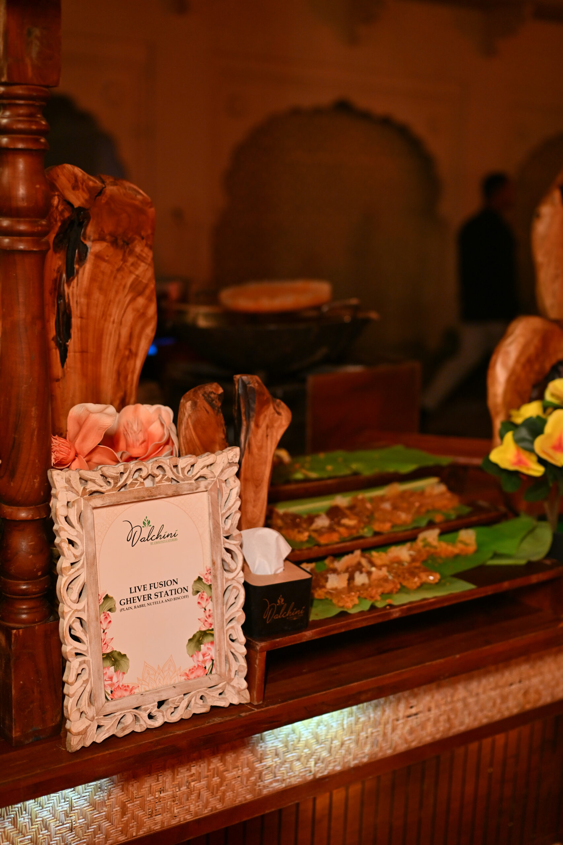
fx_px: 1173
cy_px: 422
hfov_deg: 27.0
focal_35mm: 50
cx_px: 282
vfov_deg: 39.6
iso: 640
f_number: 2.2
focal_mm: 50
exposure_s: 1/500
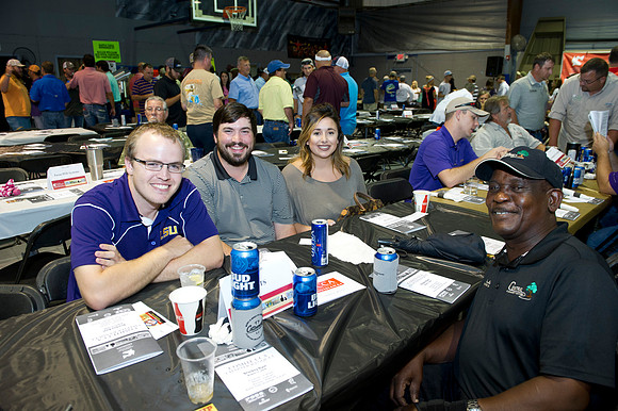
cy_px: 206
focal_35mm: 24
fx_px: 412
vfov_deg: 53.1
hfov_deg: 73.8
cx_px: 309
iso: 1250
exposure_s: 1/60
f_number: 5
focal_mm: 24
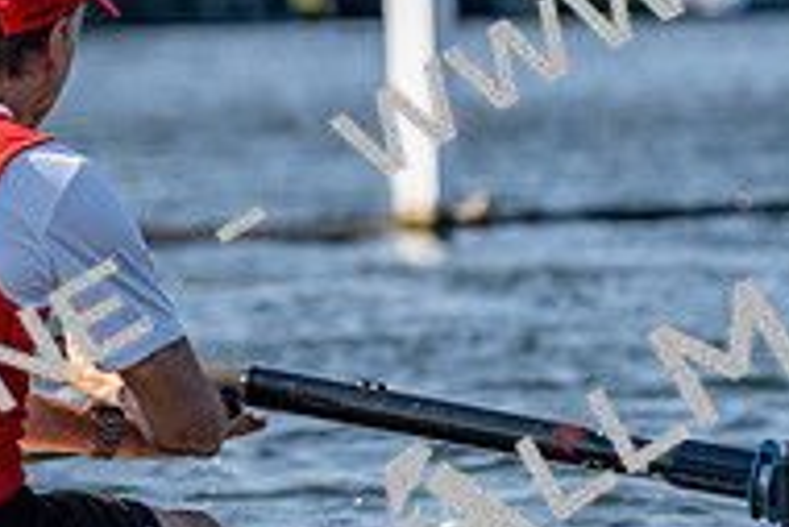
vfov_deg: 2.3
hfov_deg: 3.4
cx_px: 29
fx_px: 13401
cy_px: 247
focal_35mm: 611
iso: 320
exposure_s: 1/1600
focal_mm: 200
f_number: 5.6
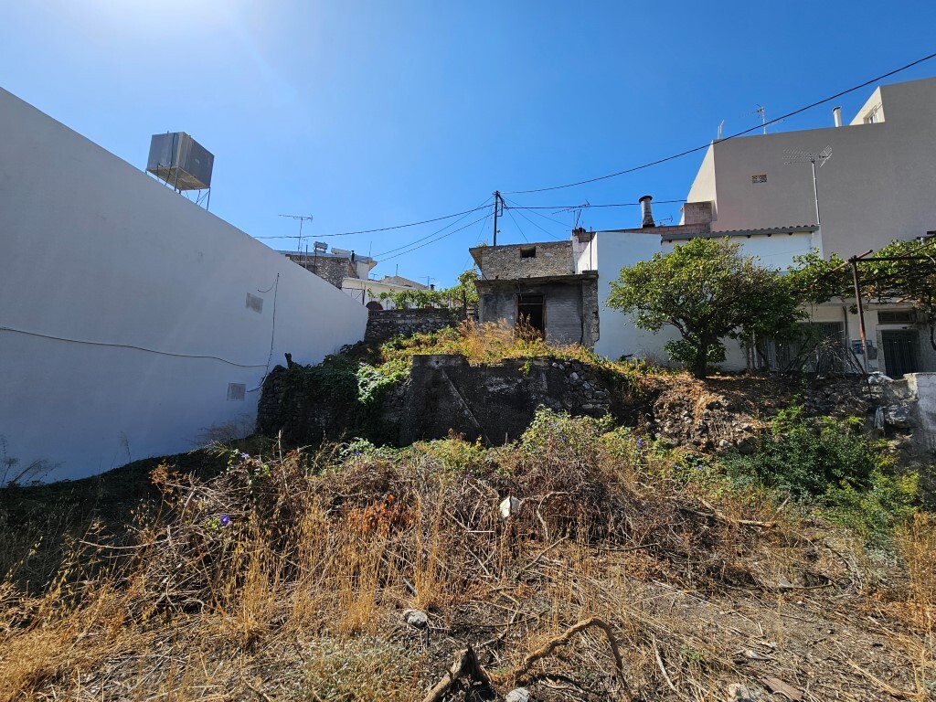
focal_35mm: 13
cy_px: 351
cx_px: 468
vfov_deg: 89.9
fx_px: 352
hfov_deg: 106.2
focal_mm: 2.2
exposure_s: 1/2198
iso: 50
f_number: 2.2
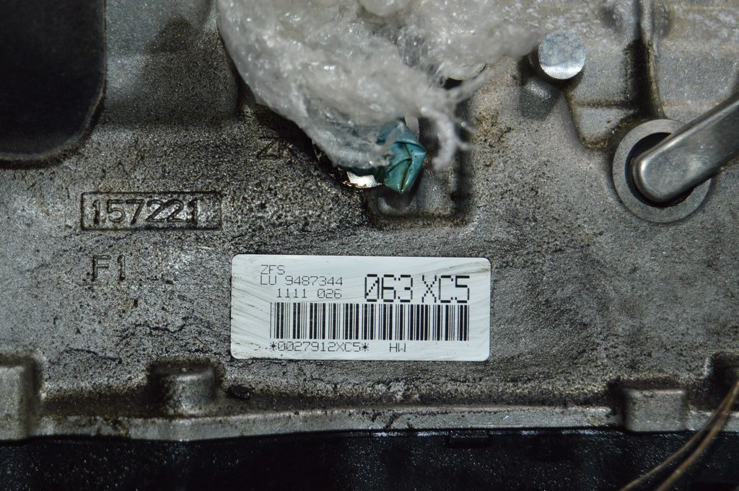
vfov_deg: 16.5
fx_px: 1692
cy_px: 246
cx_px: 370
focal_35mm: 82
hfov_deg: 24.6
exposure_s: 1/60
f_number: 5.6
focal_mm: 55
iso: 1100
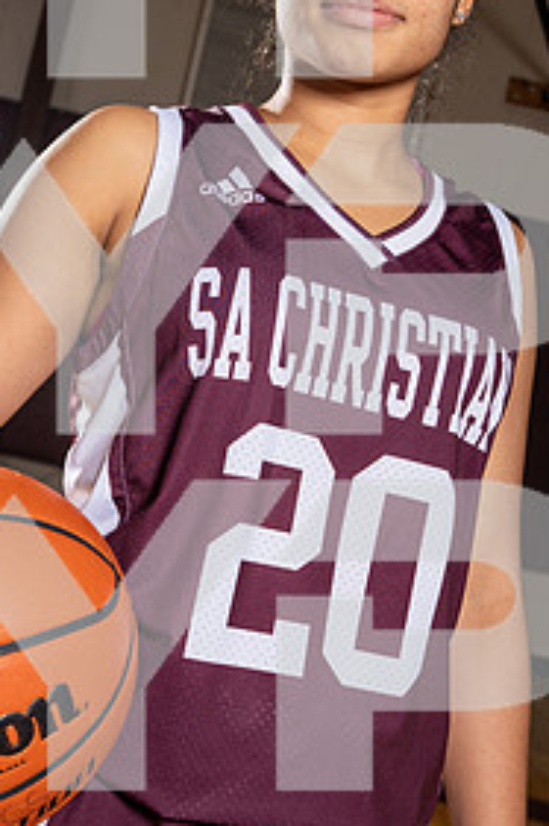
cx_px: 229
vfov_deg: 31.2
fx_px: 1466
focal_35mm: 64
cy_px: 281
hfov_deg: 21.2
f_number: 5.6
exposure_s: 1/250
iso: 160
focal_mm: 31
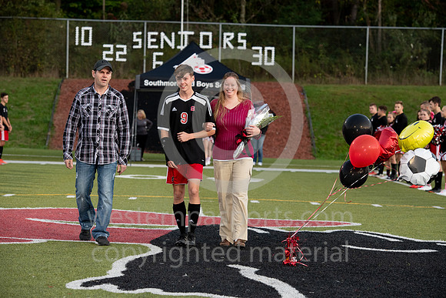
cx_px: 223
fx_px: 1487
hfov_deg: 17.1
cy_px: 149
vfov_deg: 11.4
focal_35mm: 120
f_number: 5.6
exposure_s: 1/250
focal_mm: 120
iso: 1000
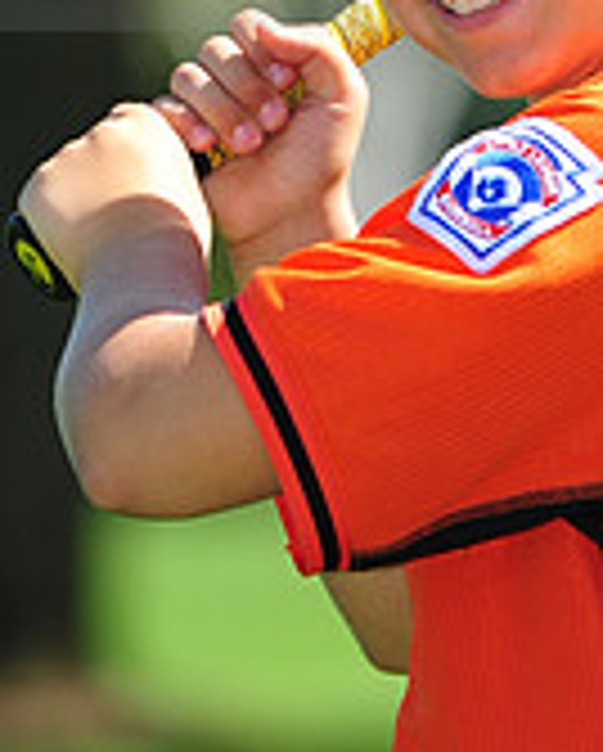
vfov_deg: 3.0
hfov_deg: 2.4
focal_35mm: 652
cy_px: -113
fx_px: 14518
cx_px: 500
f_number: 4.5
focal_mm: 200
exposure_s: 1/800
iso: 200
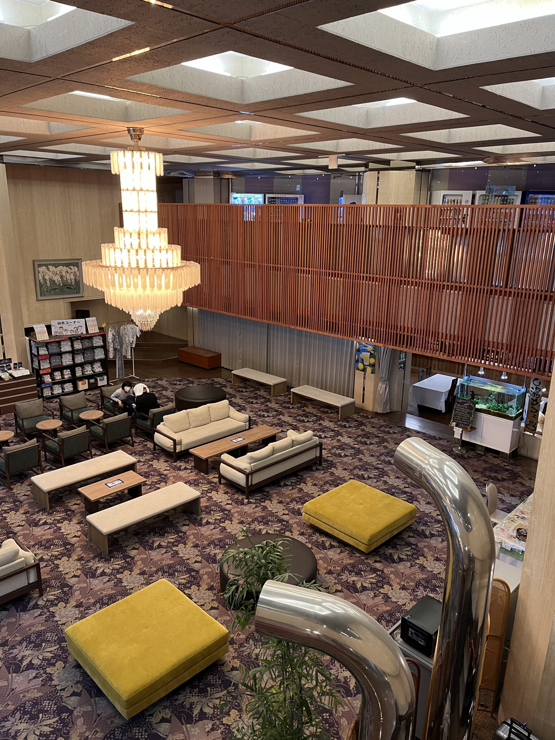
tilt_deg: -15.2
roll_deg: -1.4
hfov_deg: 53.1
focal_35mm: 26
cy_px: 370
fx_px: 556
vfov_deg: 67.3
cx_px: 278
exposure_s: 1/50
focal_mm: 5.1
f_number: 1.6
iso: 160
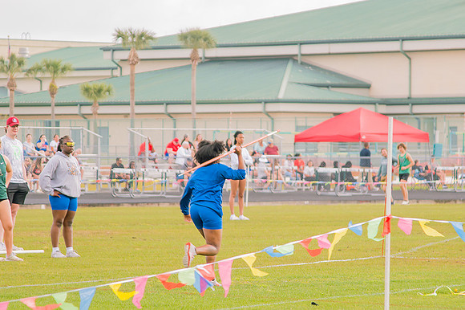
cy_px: 164
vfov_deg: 5.4
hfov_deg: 8.1
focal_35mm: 255
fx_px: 3288
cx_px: 263
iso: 200
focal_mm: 120
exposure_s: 1/200
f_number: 4
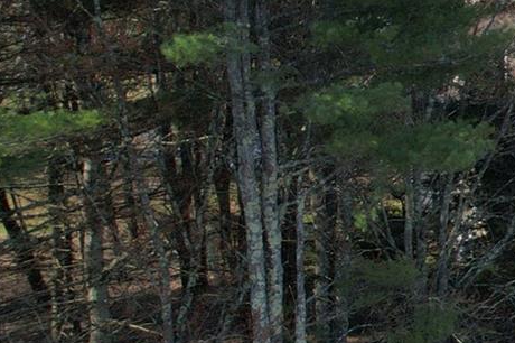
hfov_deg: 15.9
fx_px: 1401
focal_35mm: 98
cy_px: 100
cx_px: 1050
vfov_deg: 13.9
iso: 100
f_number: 2.8
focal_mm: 8.38
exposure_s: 1/1000
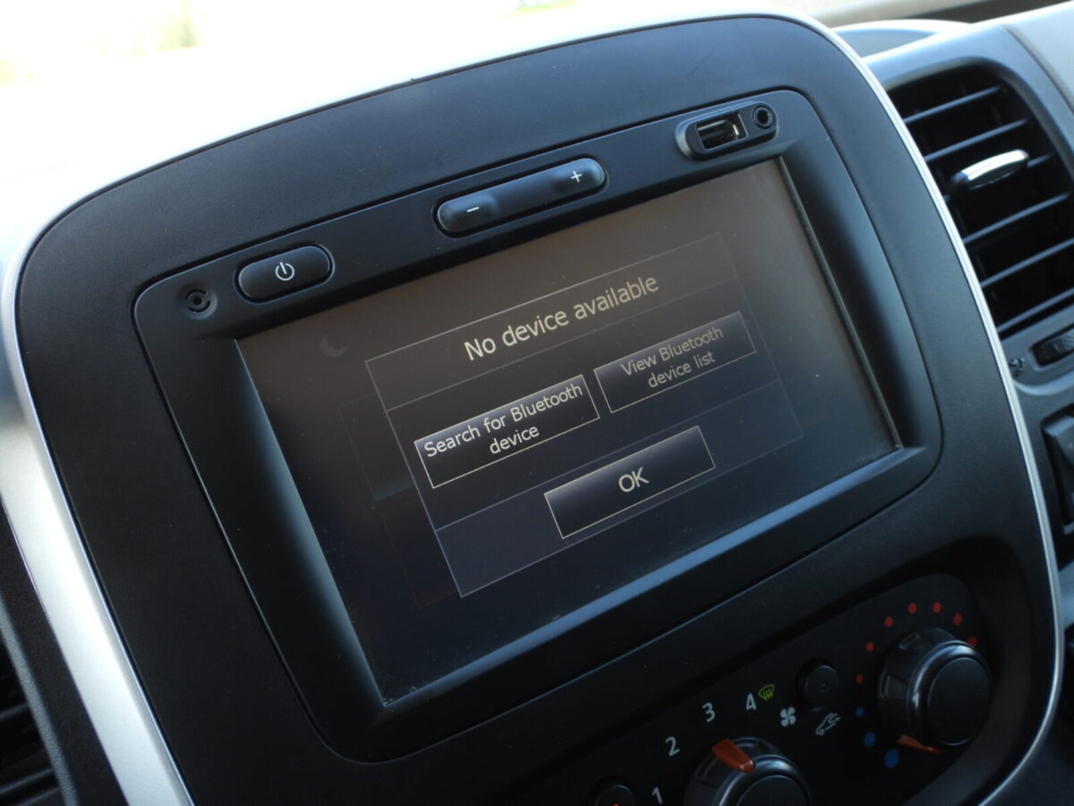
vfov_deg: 44.2
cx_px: 537
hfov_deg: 56.8
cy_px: 403
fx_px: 993
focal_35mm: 32
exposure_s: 1/60
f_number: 3.2
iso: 100
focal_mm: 5.8
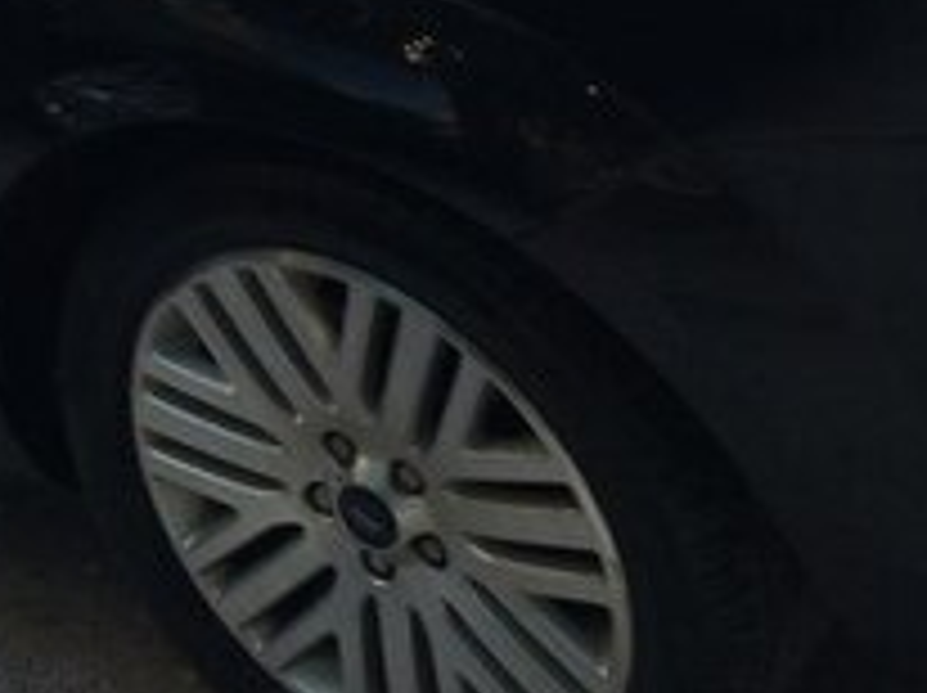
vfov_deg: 14.6
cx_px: 414
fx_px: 2488
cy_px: -389
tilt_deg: -15.8
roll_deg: +11.7
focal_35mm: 93
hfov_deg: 21.1
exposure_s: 1/50
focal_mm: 4.15
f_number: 2.2
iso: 40
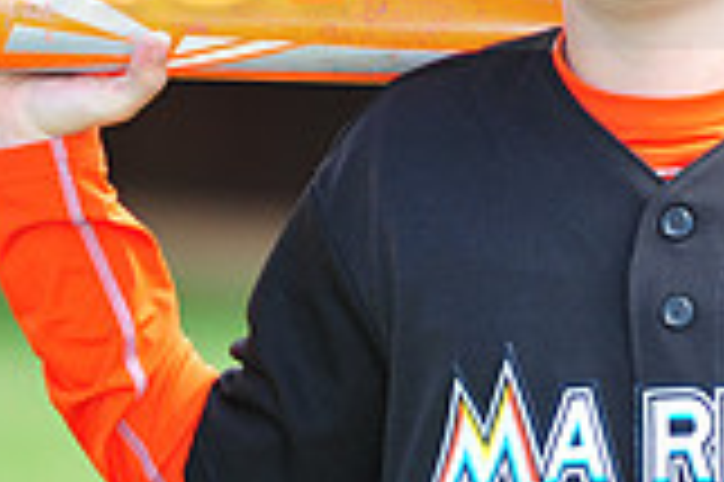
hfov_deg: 3.3
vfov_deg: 2.2
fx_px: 12637
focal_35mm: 629
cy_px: -86
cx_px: 737
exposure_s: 1/400
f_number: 4.5
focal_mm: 175
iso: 250
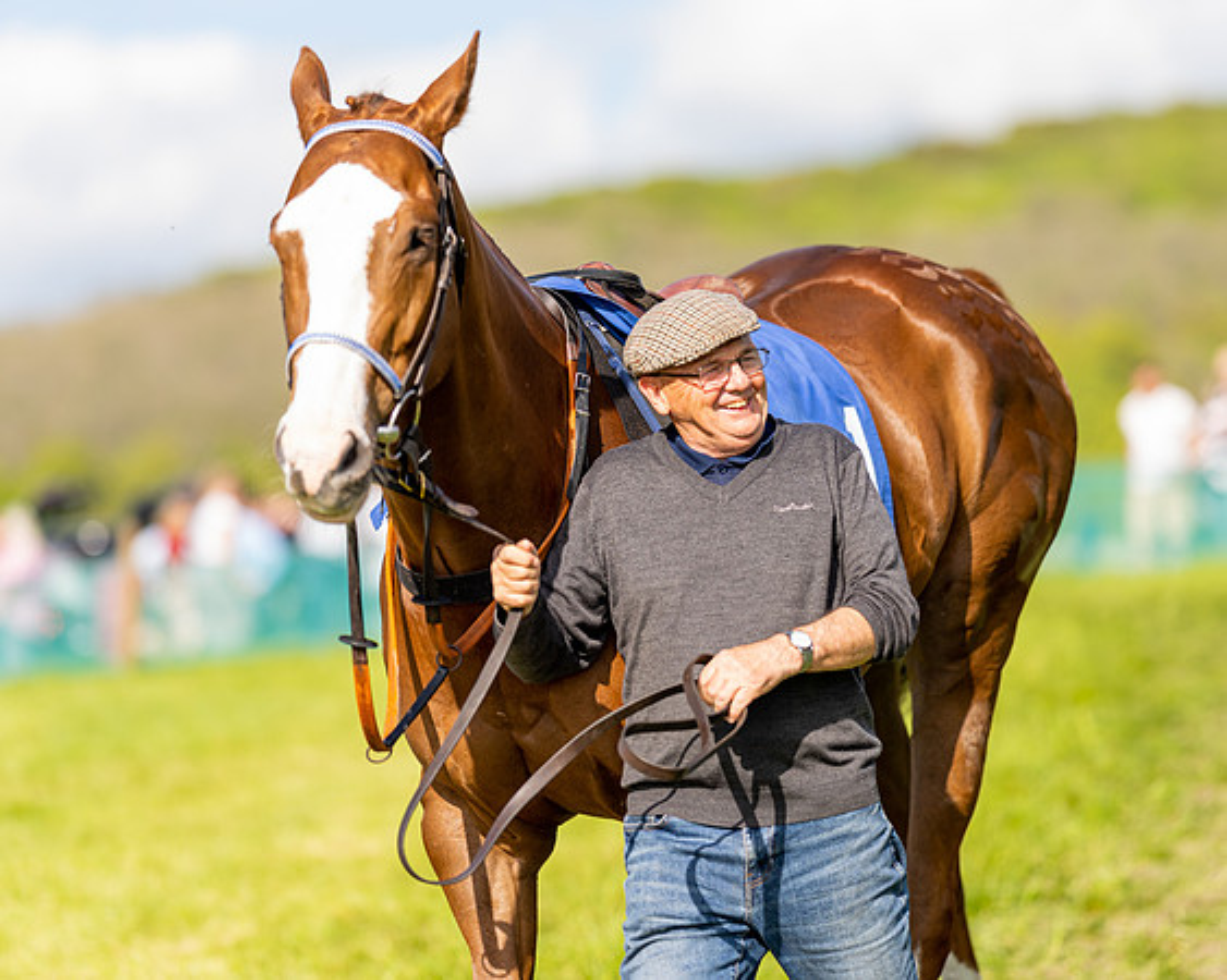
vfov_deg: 8.8
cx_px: 598
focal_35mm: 176
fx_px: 6386
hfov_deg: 11.0
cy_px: 468
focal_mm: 135
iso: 50
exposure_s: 1/2000
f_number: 1.8
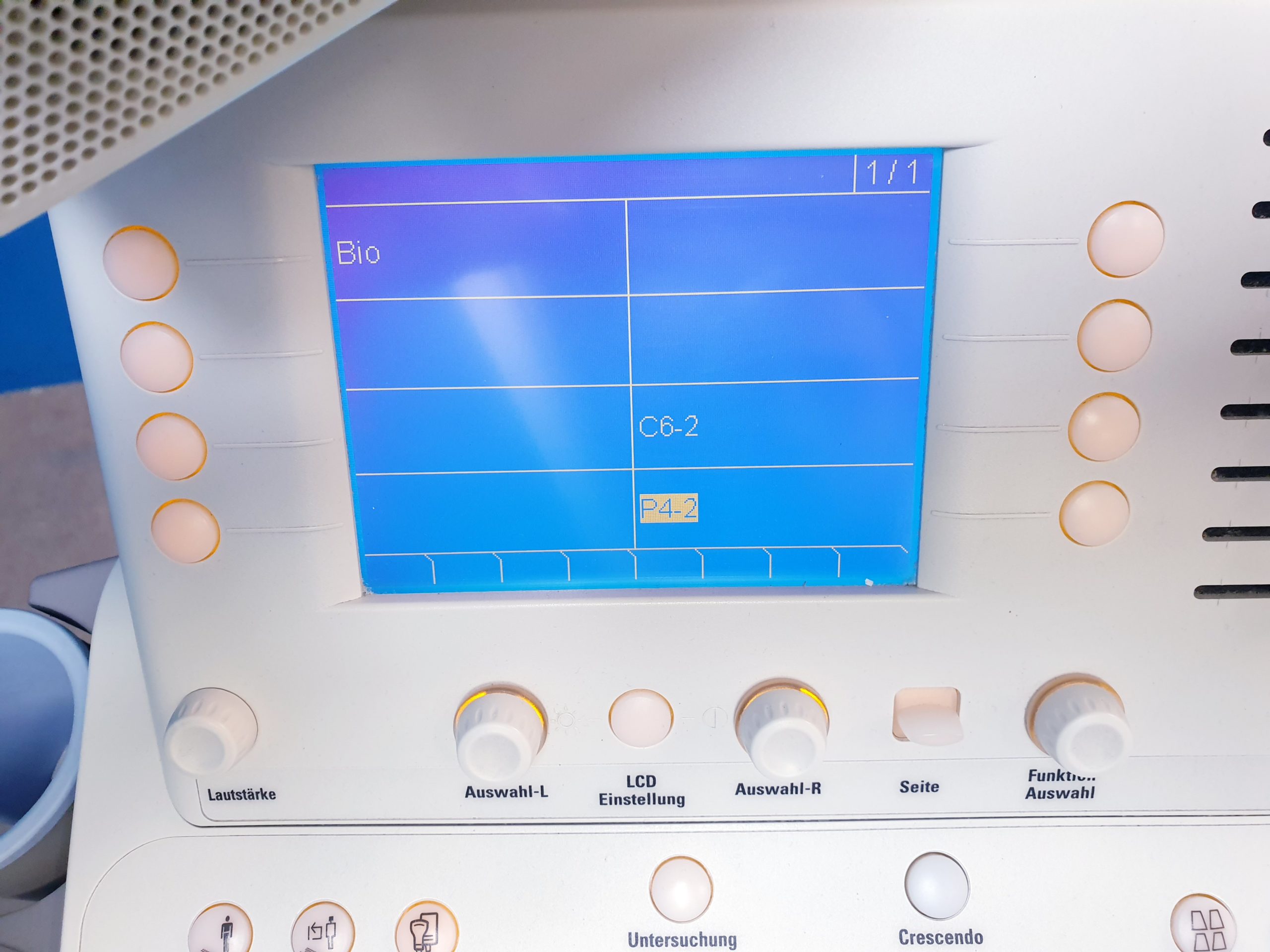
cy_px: 476
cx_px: 635
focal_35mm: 26
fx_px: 954
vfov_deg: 53.1
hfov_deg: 67.3
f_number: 2.4
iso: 160
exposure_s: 1/50
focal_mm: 4.3
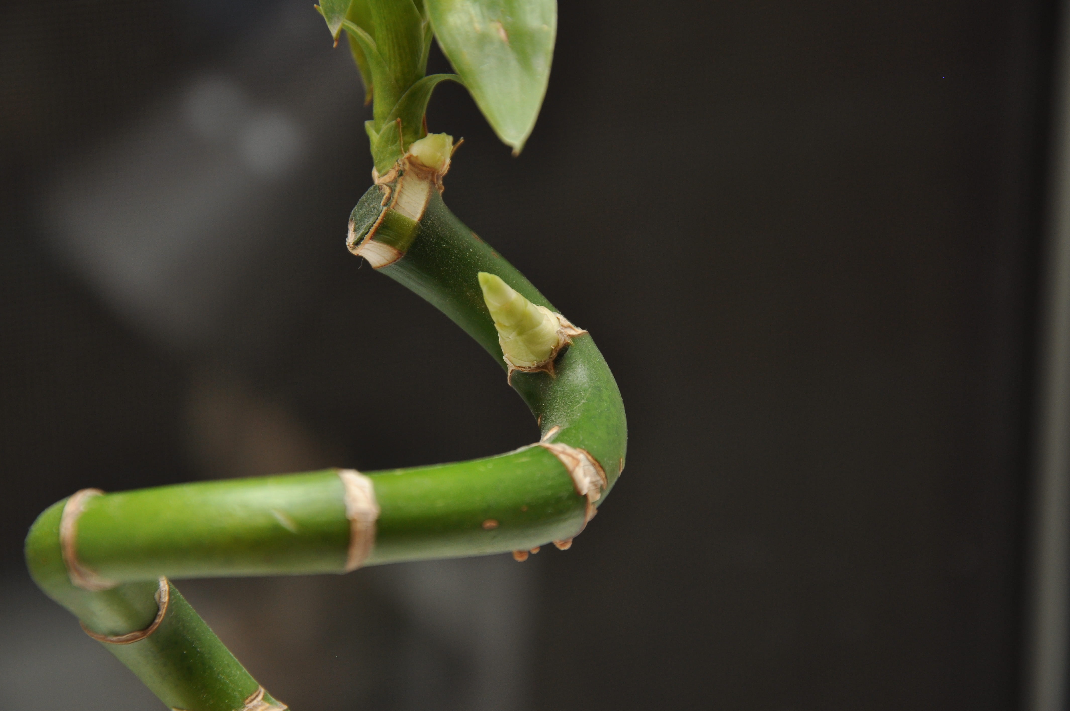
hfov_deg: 16.0
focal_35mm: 129
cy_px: 354
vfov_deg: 10.6
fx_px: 3815
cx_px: 535
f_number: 5.6
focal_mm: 85
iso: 400
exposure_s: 1/15
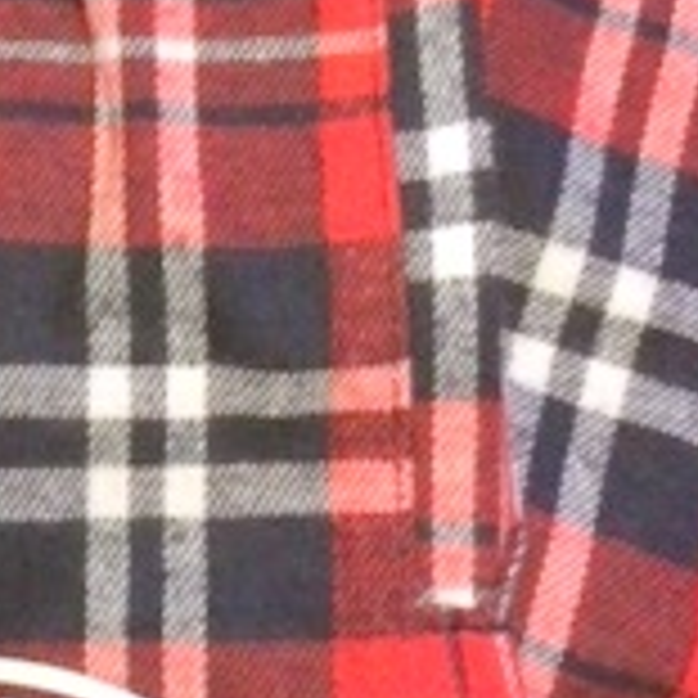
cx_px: -176
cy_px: 207
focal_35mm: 106
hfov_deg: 15.7
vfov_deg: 16.4
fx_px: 2418
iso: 320
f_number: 2.2
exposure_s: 1/15
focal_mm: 4.15
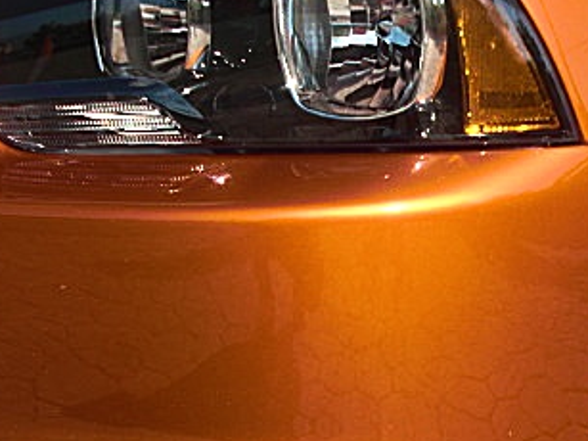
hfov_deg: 25.8
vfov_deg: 19.6
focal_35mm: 75
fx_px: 1273
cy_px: 284
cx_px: 400
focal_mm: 6.3
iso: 50
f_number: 2.8
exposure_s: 1/800
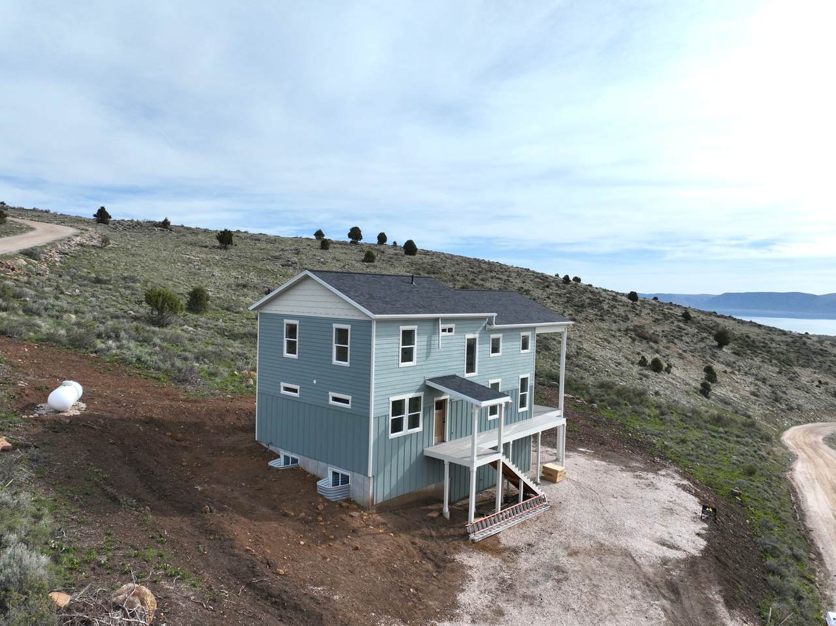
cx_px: 418
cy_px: 313
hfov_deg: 71.6
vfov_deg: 56.8
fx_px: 579
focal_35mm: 24
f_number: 2.8
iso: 150
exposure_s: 1/3200
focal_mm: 12.29
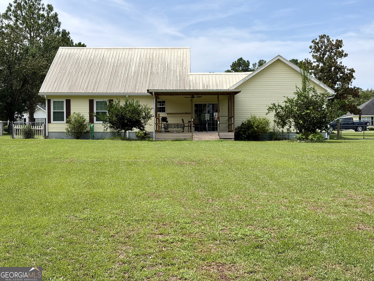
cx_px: 187
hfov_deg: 36.8
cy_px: 140
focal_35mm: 52
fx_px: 562
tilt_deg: +0.4
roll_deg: +0.9
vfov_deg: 28.0
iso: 32
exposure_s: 1/2747
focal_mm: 5.96
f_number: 1.6
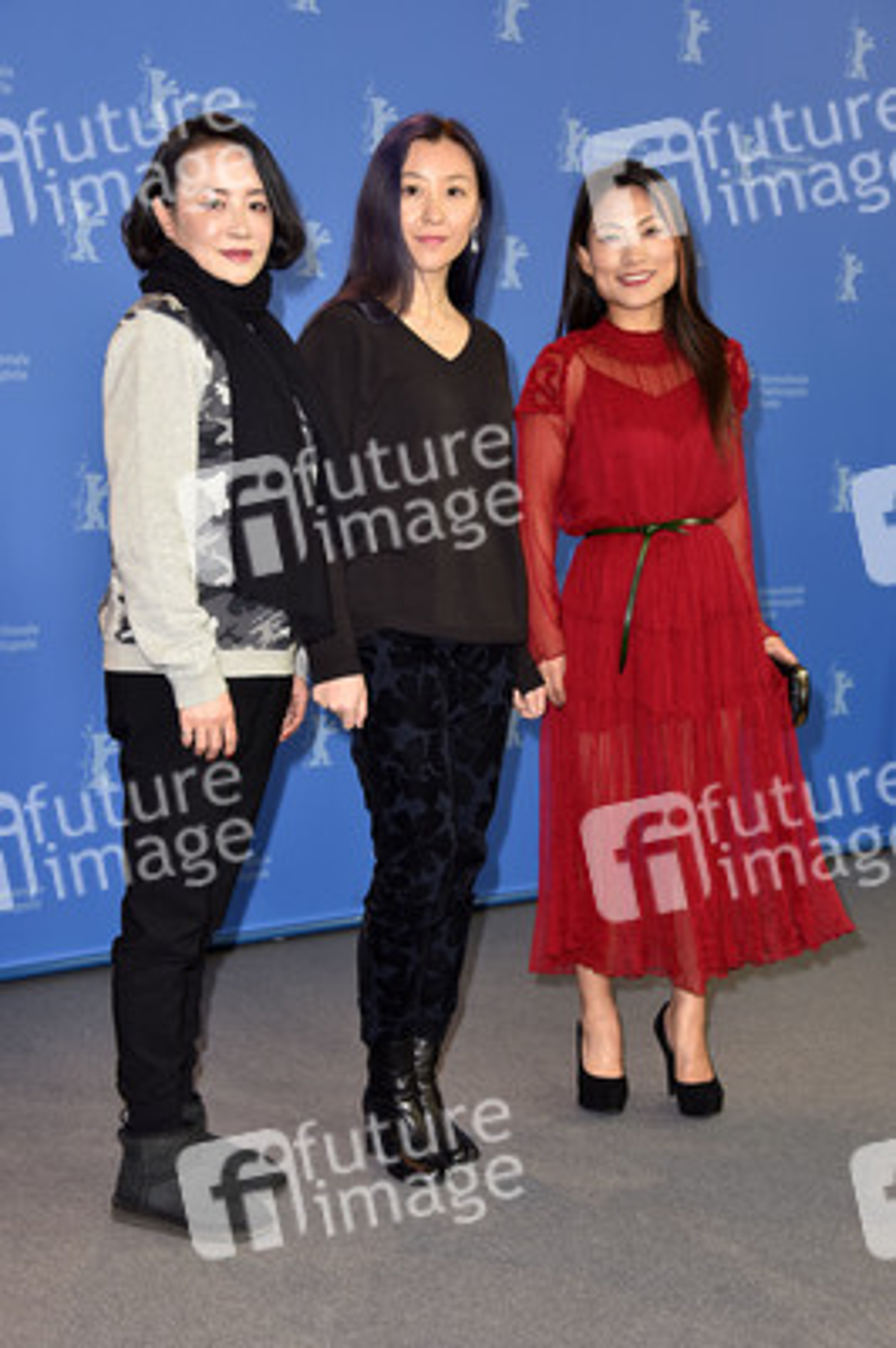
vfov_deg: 36.3
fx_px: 2057
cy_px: 674
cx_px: 448
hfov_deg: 24.6
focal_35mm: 55
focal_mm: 55
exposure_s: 1/125
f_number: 5.6
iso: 500
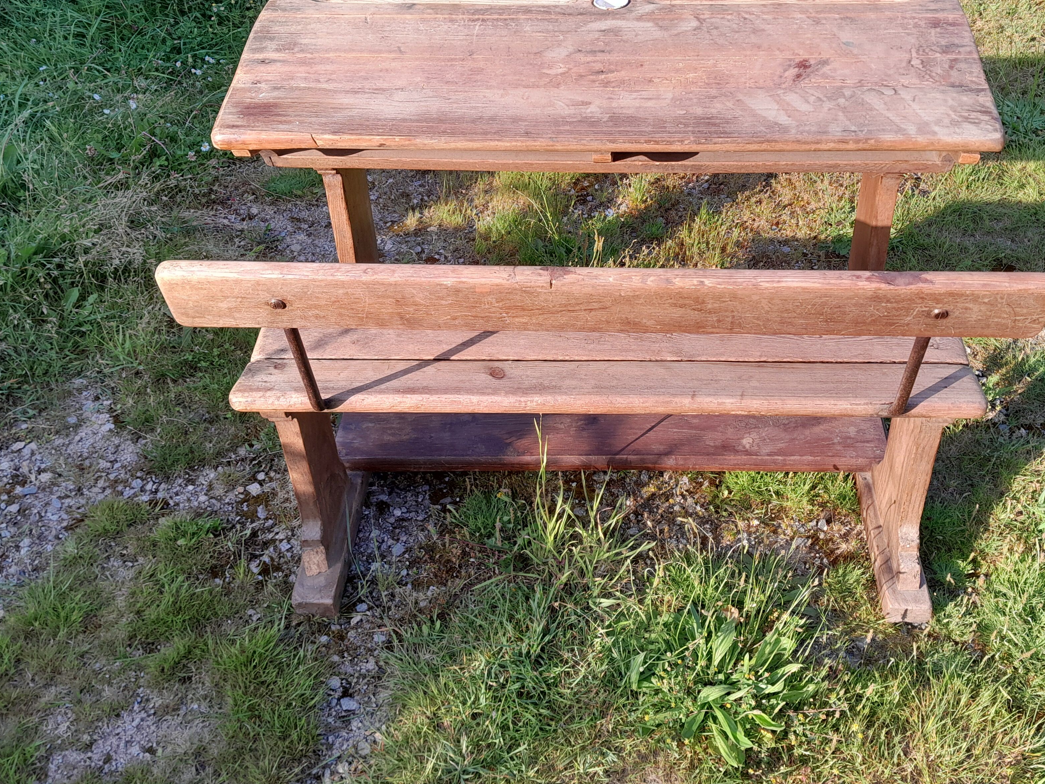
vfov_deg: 40.6
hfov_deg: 52.5
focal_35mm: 35
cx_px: 584
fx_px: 1057
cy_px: 330
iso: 40
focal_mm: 4
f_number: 1.8
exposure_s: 1/100
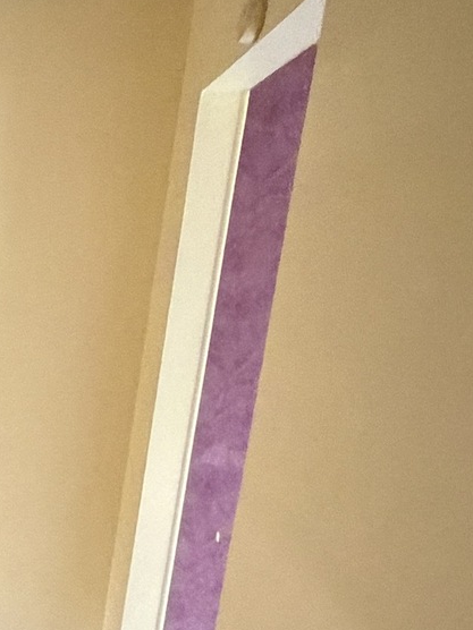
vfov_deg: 31.7
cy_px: 564
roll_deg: -2.3
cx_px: -333
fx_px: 1057
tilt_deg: -16.3
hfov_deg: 19.8
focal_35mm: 58
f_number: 2.2
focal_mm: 2.22
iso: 1250
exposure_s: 1/40
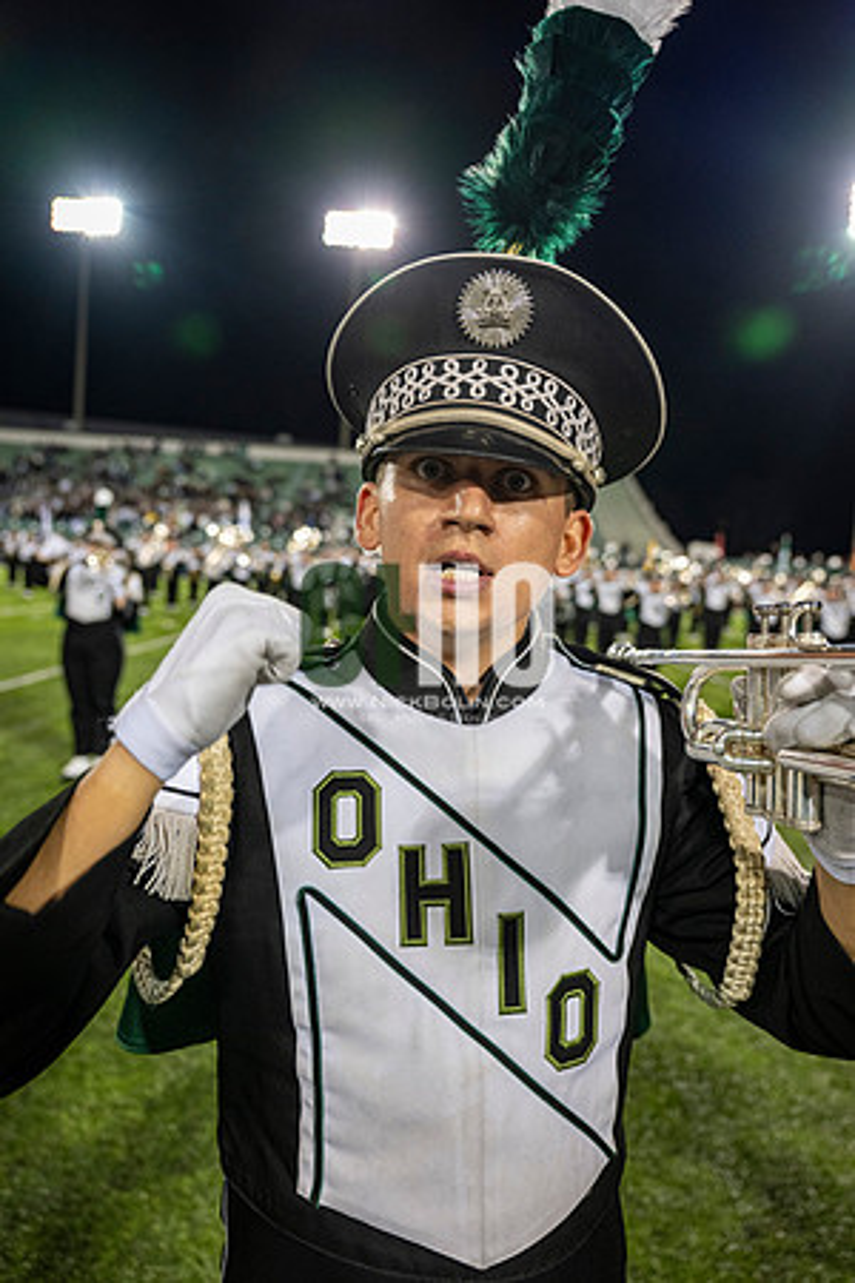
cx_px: 428
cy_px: 642
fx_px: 926
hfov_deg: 49.6
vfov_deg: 69.4
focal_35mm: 26
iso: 1250
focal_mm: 26
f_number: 3.2
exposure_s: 1/500
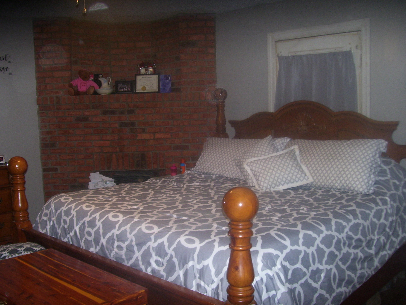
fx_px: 434
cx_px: 203
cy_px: 152
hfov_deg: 50.1
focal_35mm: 37
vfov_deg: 38.7
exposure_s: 1/60
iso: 125
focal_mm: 6
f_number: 2.7
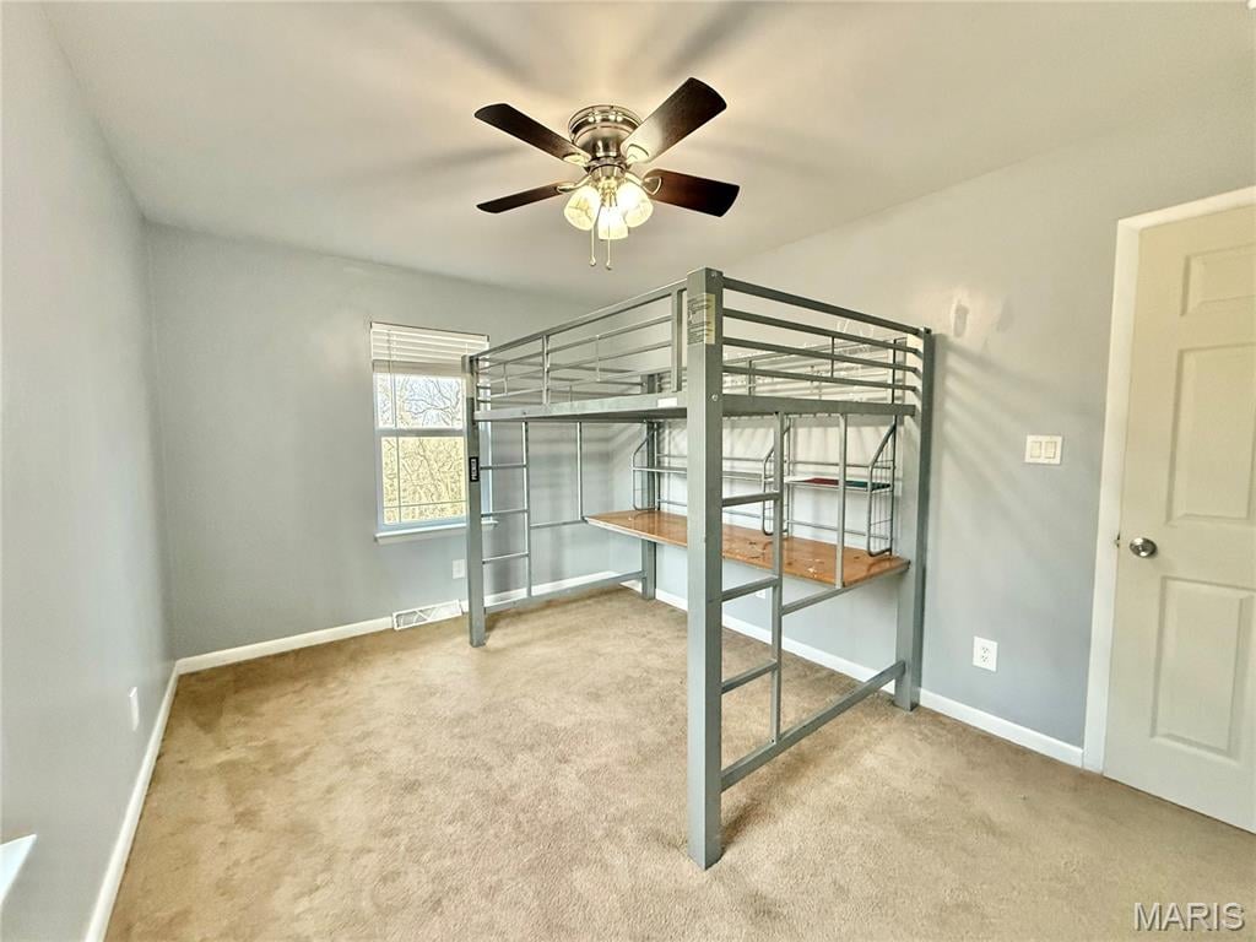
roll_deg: +0.3
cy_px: 471
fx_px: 508
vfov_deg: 85.7
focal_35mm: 14
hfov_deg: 102.1
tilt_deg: -3.7
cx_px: 628
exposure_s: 1/120
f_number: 2.2
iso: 640
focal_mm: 2.22
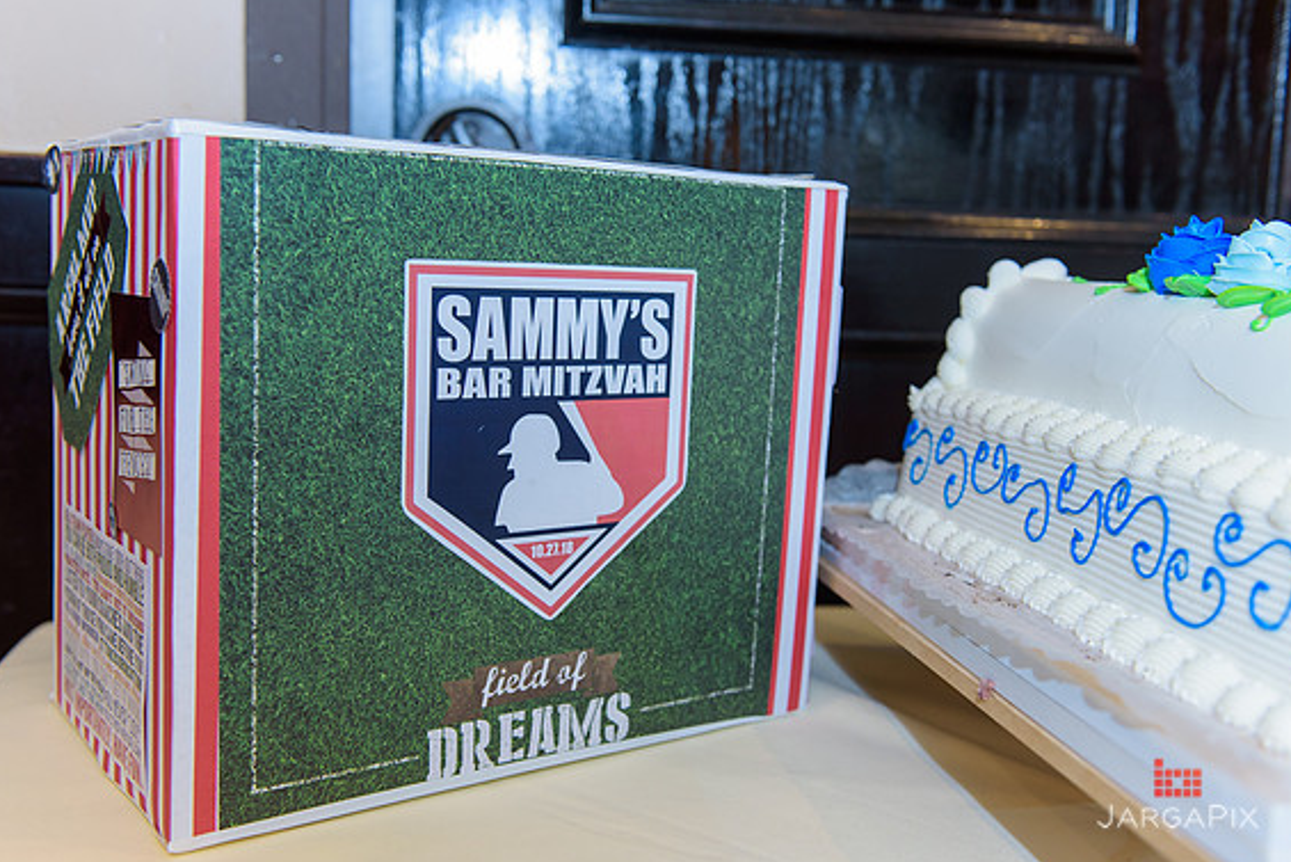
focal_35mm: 39
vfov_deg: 34.2
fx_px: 1399
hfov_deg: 49.5
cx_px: 653
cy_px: 436
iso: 800
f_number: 3.2
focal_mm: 38
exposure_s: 1/125
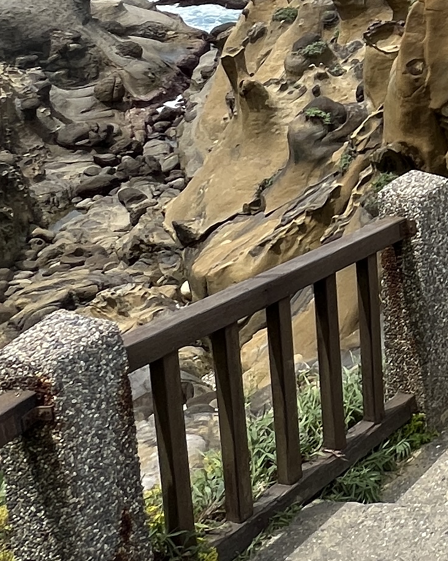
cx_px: 827
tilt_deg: -7.5
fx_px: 928
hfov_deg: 19.5
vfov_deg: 29.5
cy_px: -87
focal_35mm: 56
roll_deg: +1.2
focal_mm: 1.57
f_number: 1.8
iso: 32
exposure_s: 1/1488
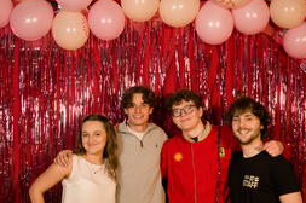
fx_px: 428
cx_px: 134
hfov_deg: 39.3
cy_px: 132
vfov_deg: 26.6
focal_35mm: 50
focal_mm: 31.9
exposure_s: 1/160
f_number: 4.5
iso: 4000
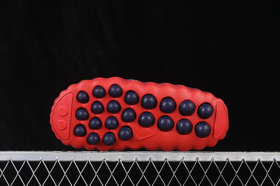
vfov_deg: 18.2
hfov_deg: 27.0
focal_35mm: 75
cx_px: 140
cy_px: 93
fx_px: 583
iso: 160
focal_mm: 50
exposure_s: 1/60
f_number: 7.1
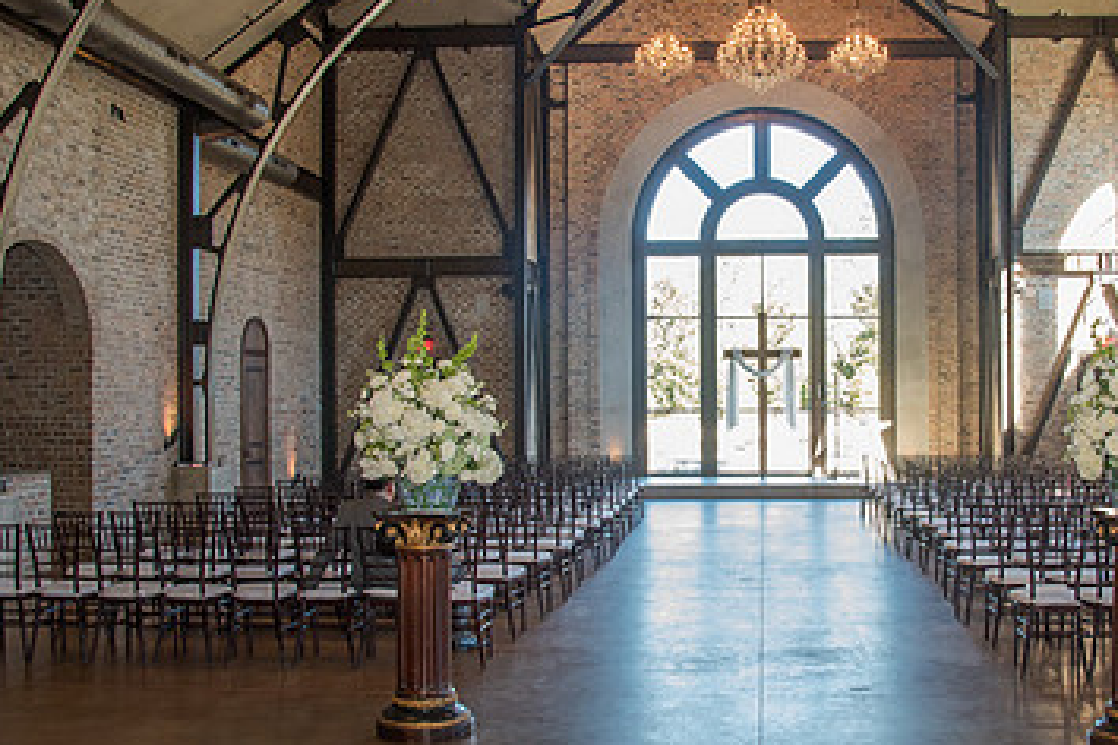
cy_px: 374
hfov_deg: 46.9
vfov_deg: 32.6
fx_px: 1273
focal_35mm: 41
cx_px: 719
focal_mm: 24
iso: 800
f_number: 5.6
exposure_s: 1/40
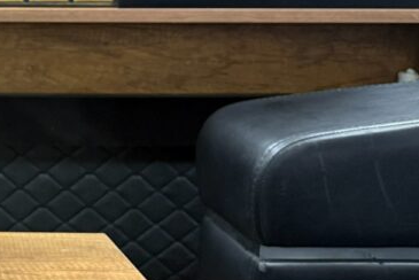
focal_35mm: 82
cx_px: -225
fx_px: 955
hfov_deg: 20.7
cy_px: -24
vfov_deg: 16.2
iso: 400
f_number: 1.78
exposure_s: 1/50
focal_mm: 6.76
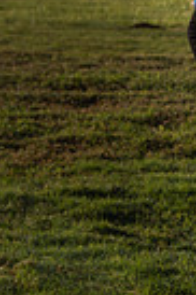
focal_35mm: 145
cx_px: 319
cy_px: 142
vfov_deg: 14.2
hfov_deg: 9.1
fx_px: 1187
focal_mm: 44
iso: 100
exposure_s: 1/1000
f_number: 5.6
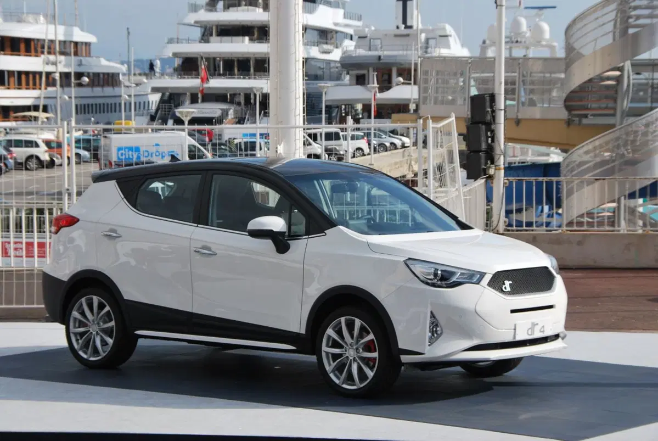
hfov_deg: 20.9
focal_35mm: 98
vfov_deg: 14.1
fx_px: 1784
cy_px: 220
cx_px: 329
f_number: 10
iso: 125
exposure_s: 1/250
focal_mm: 65
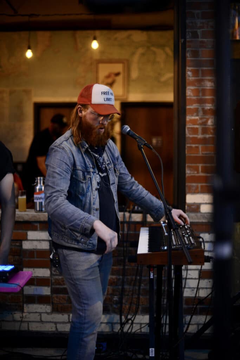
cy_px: 180
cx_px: 120
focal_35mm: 50
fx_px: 500
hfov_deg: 27.0
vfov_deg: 39.6
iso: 1250
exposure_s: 1/100
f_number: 1.4
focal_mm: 50
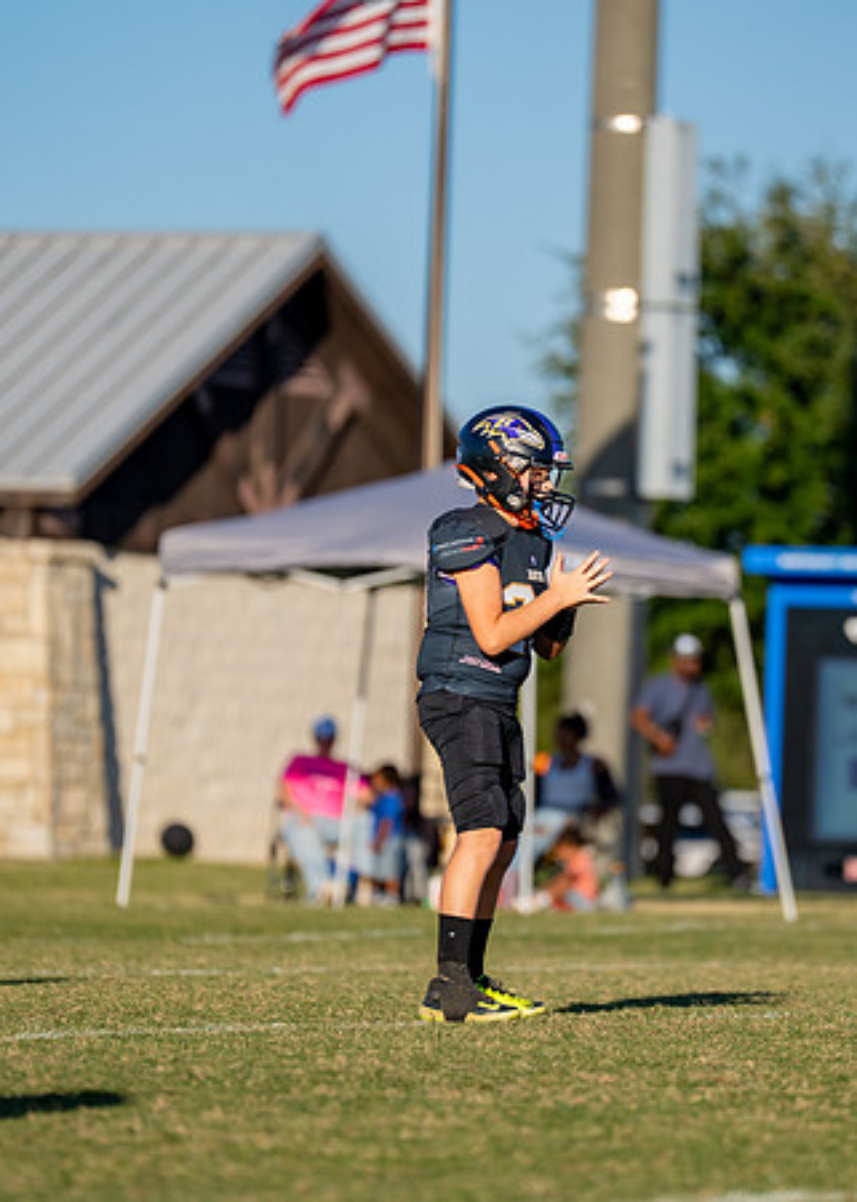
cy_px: 630
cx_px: 553
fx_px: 10751
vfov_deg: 6.4
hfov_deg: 4.6
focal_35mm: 315
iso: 160
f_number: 2.8
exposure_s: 1/3200
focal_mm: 200
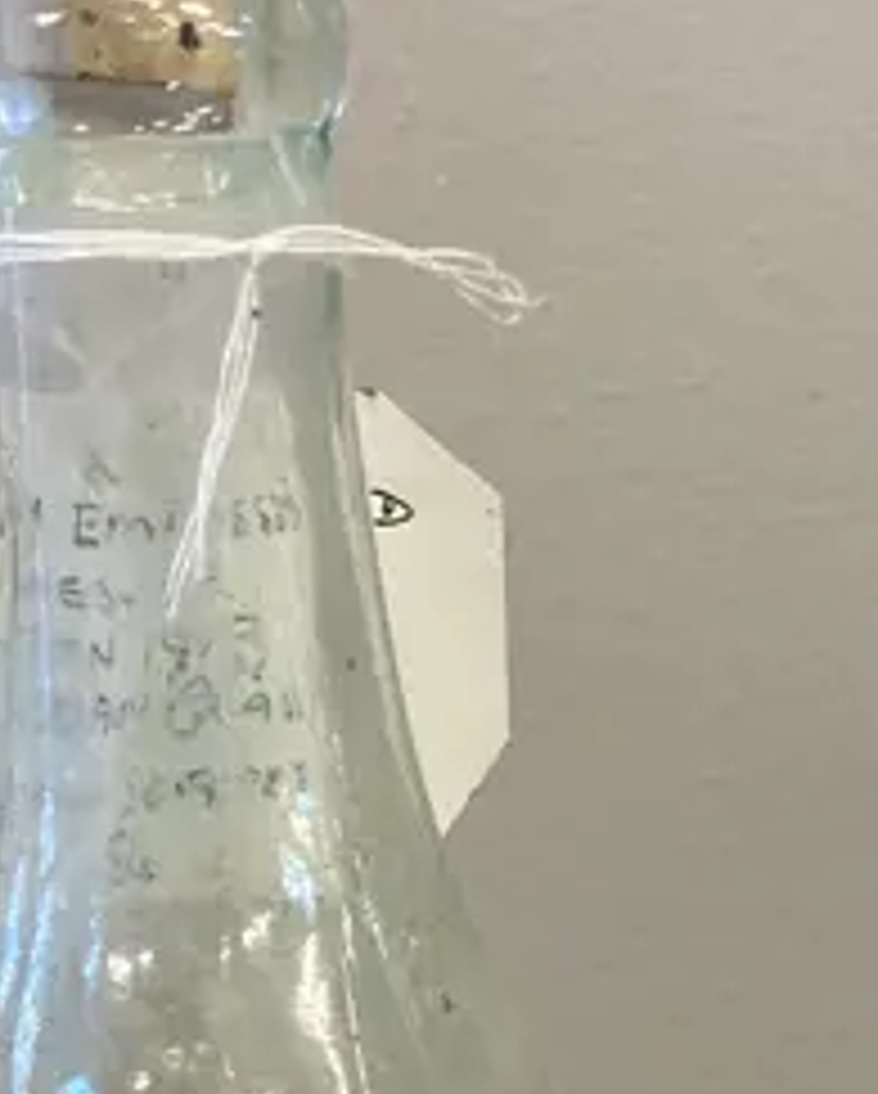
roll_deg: -0.5
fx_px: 3728
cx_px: 828
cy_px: 1540
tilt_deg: -19.4
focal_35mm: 115
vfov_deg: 15.6
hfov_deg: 13.3
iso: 160
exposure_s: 1/50
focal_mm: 3.99
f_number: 1.8
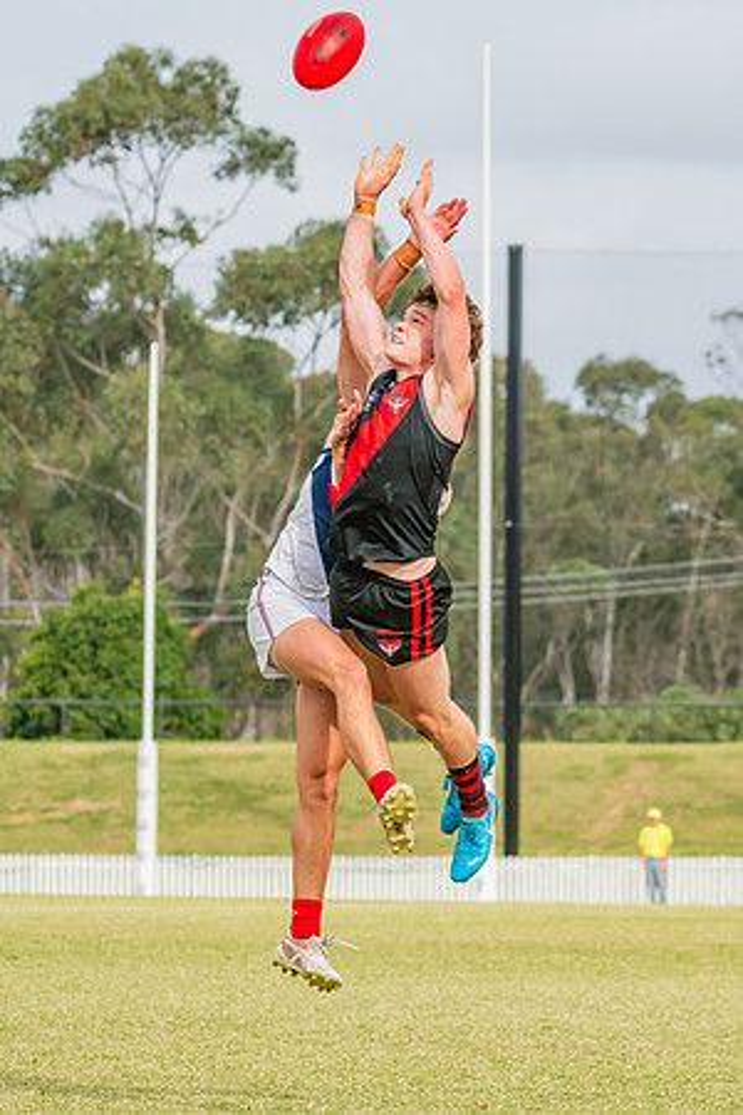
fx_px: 8190
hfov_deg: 5.2
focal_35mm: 265
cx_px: 433
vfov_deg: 7.8
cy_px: 571
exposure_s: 1/1250
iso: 800
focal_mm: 170
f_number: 9
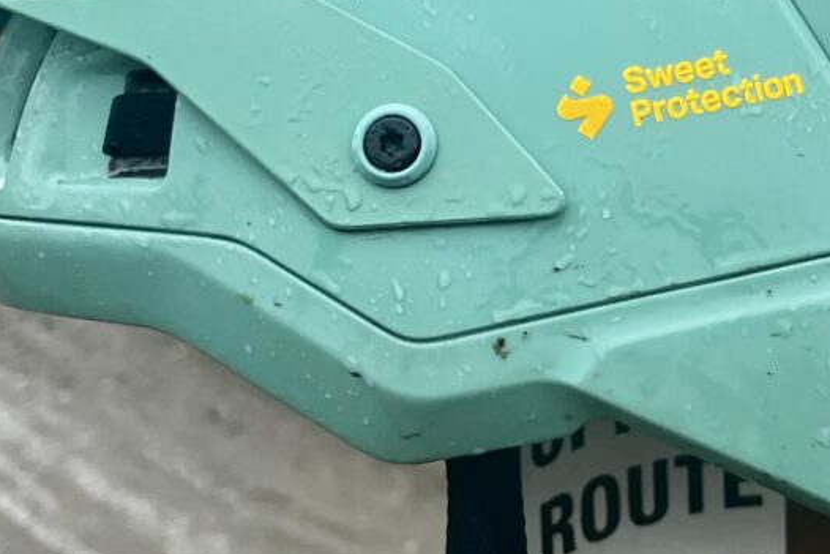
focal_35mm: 79
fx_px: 1822
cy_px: 185
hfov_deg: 24.9
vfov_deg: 17.2
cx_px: 754
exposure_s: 1/113
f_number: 1.6
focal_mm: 5.1
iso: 125
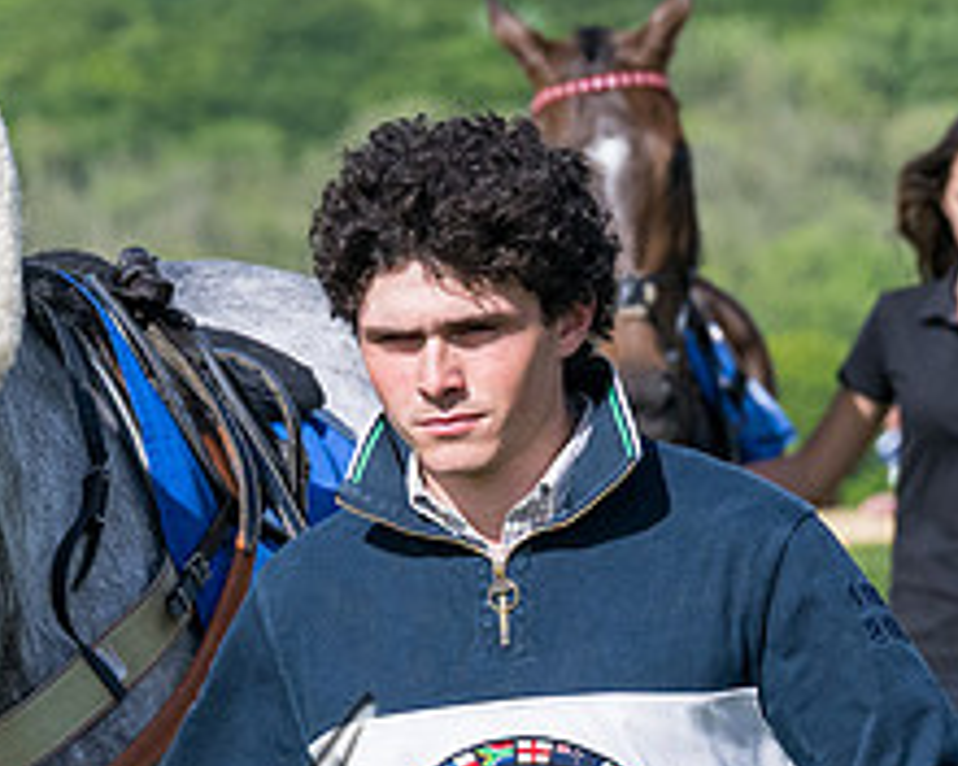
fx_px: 14318
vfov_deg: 3.1
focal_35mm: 505
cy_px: 378
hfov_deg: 3.8
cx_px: 539
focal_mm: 96
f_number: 5
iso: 400
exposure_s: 1/4000
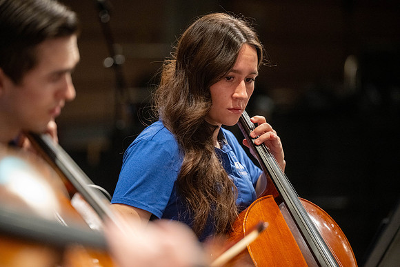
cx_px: 200
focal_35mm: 140
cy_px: 134
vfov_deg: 9.8
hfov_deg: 14.7
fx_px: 1556
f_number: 2.8
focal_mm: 140
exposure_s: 1/320
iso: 3200
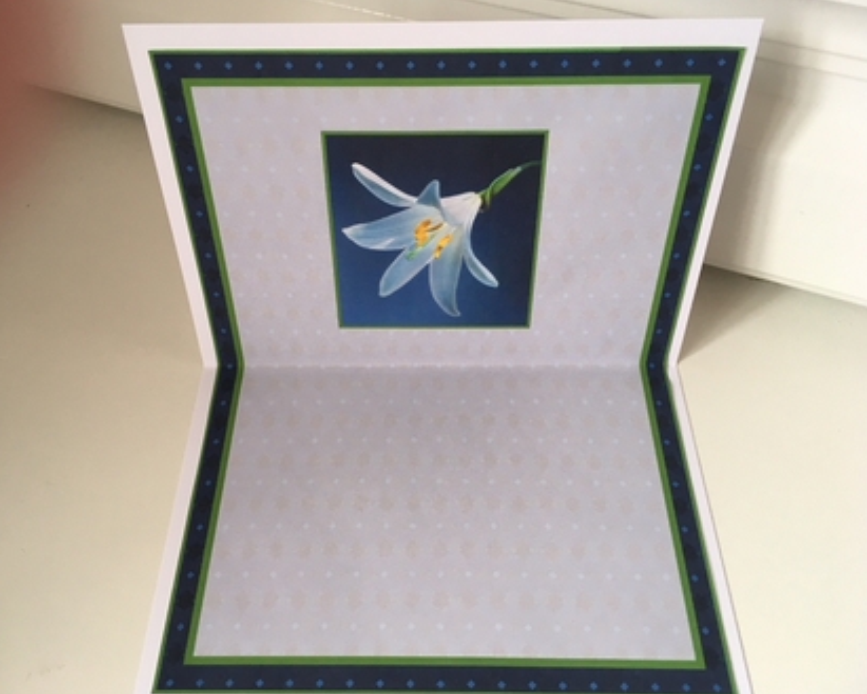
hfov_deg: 57.1
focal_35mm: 31
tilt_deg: -52.9
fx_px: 796
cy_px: 349
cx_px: 409
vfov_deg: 47.1
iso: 64
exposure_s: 1/33
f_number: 2.2
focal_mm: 4.15
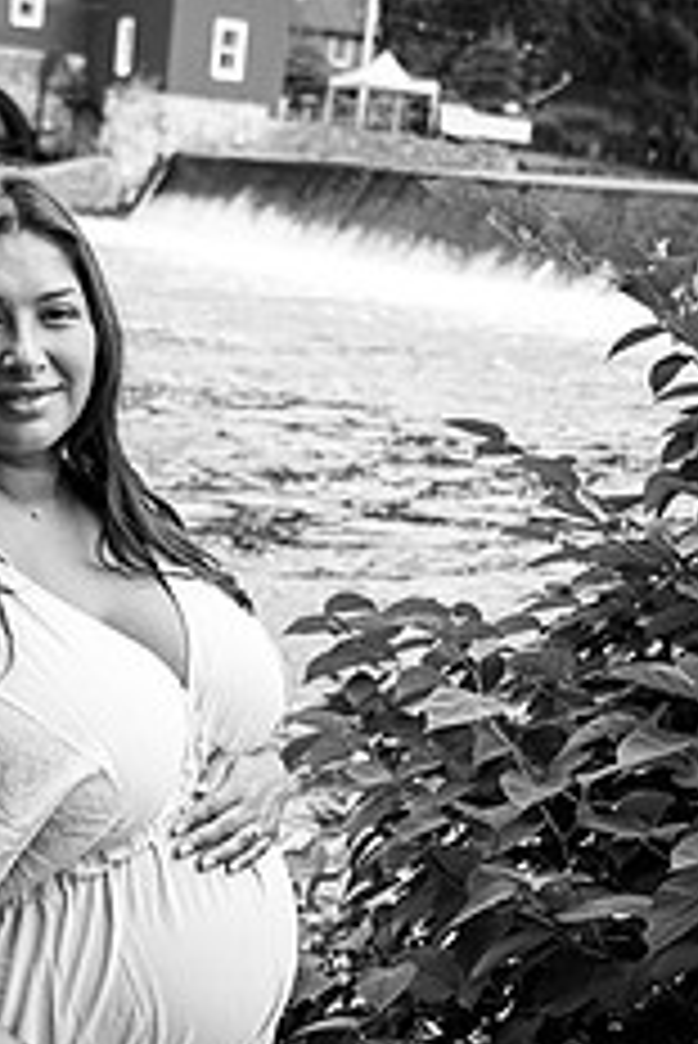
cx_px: 106
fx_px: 1858
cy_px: 783
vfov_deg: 30.9
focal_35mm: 64
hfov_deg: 20.9
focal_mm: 33
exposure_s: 1/640
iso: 400
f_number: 4
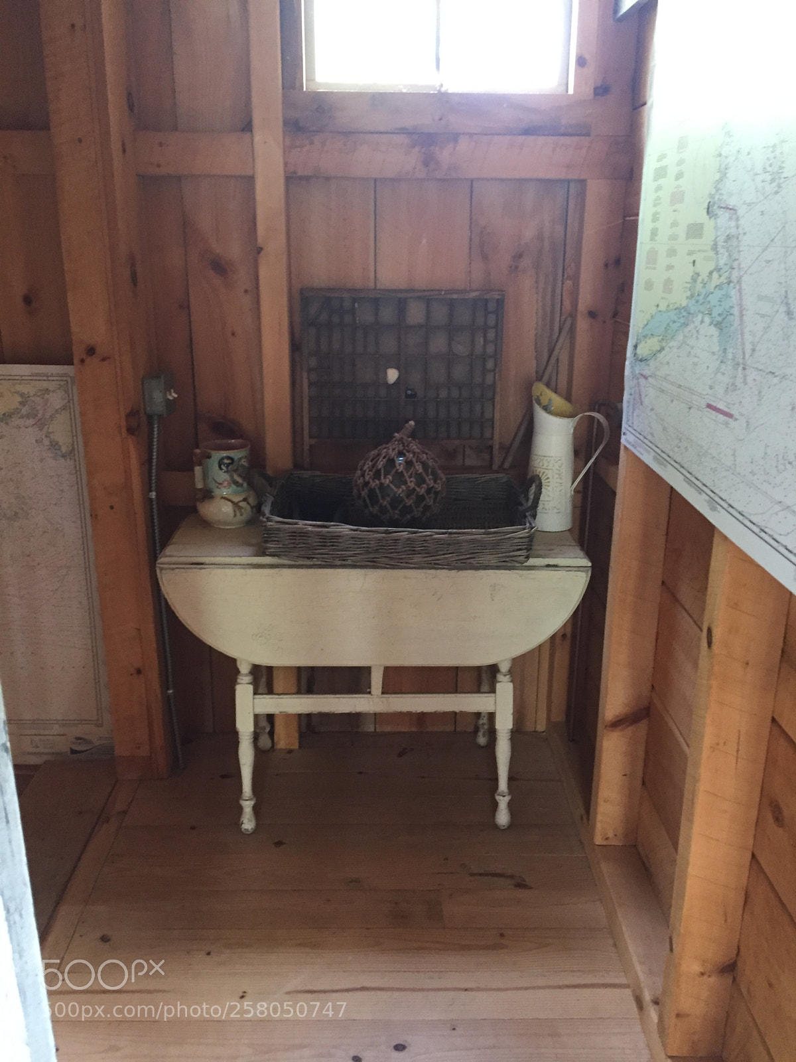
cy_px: 531
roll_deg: -0.2
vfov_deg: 61.7
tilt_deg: -16.3
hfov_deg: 48.2
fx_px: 889
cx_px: 398
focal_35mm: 29
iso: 250
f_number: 2.2
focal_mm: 4.15
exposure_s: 1/24
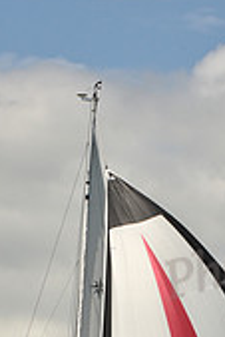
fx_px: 3845
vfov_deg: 5.0
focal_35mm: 411
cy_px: 564
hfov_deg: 3.4
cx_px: 63
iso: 320
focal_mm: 120
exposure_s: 1/800
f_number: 14
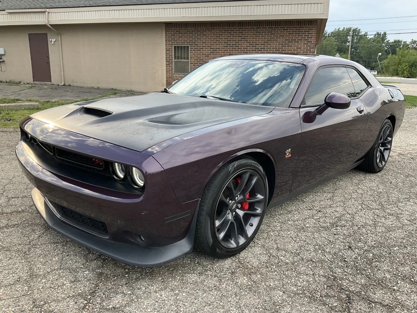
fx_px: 349
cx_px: 208
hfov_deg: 61.6
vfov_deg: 48.3
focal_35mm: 29
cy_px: 156
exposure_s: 1/409
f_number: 1.8
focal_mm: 3
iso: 25
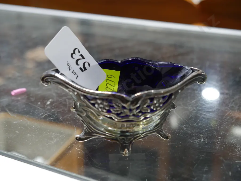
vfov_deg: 29.1
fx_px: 348
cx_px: 120
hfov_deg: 38.2
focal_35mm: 50
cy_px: 90
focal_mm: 25
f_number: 5.3
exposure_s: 1/60
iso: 1000
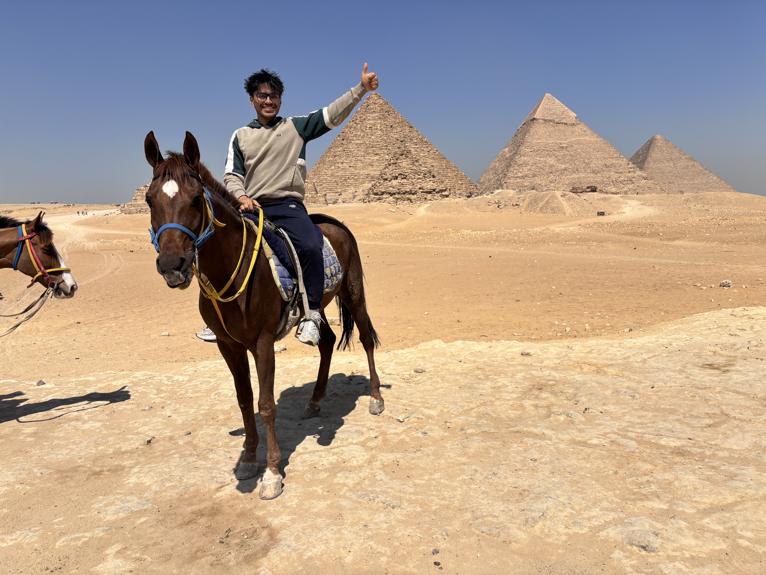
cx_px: 383
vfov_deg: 53.1
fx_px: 575
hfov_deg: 67.3
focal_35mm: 26
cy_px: 288
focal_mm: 5.96
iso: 50
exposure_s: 1/7692
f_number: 1.6
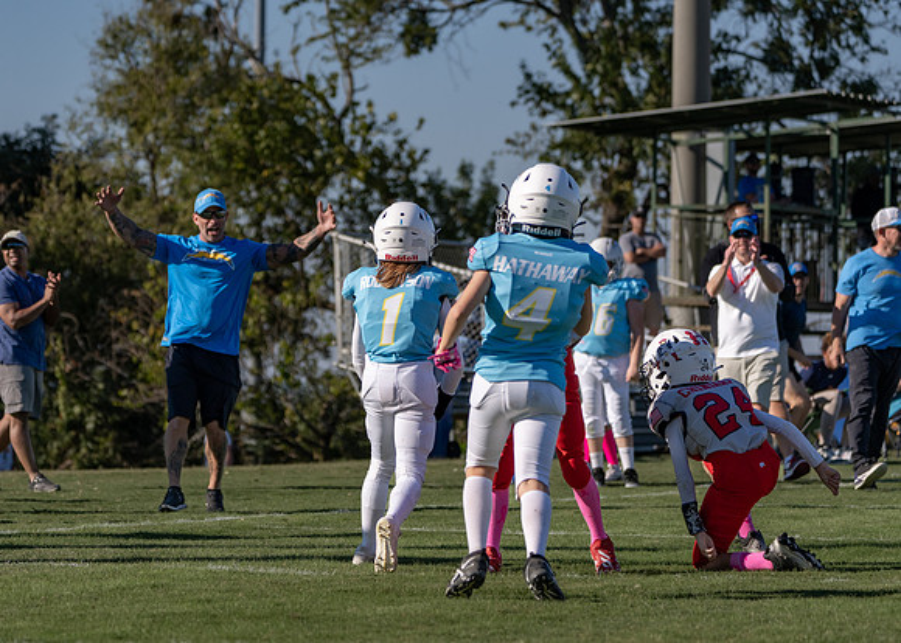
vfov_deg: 7.3
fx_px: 5058
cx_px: 365
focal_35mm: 198
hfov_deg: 10.2
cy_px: 313
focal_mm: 162
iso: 250
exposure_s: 1/2500
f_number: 5
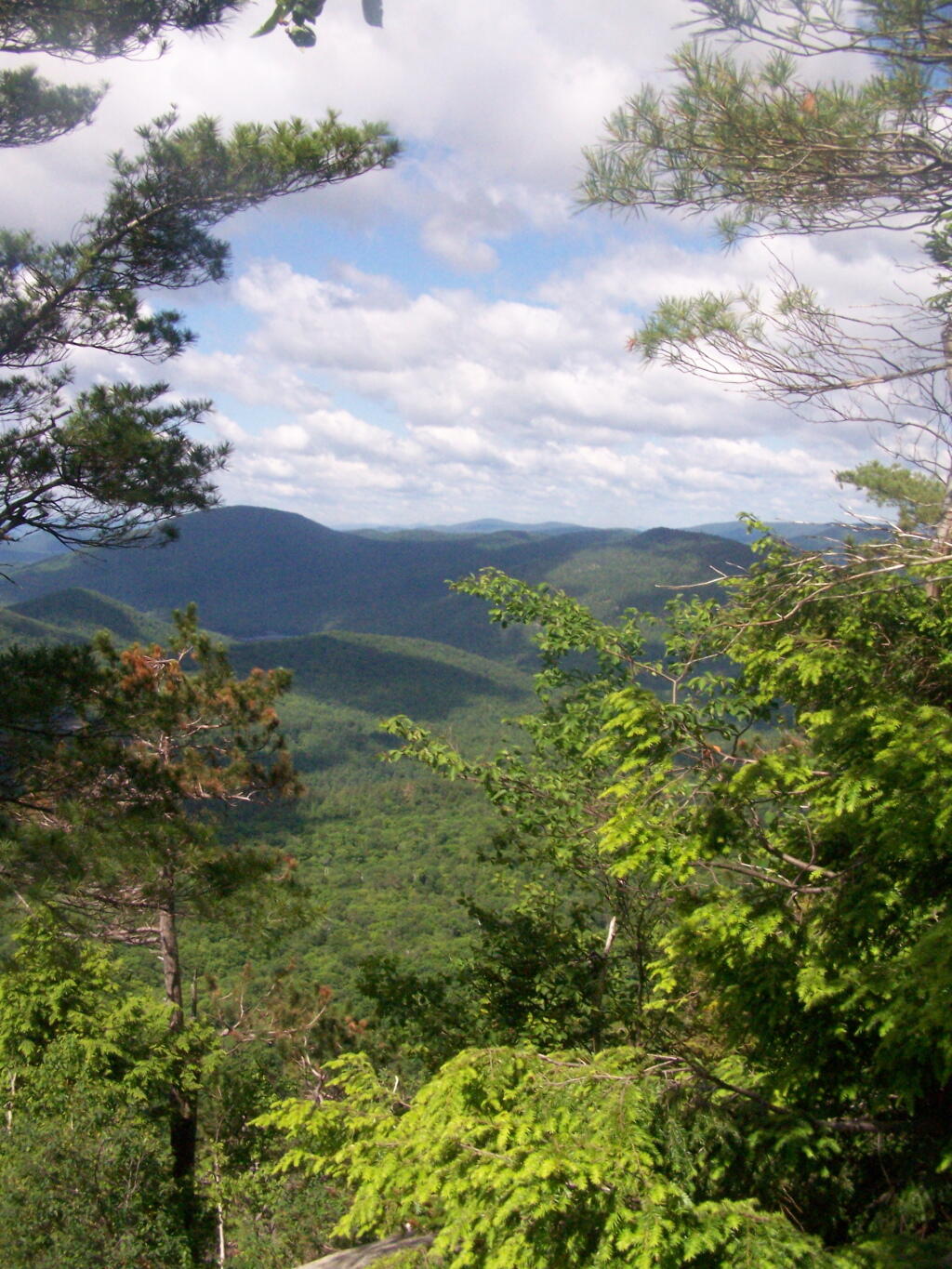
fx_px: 1393
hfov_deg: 37.7
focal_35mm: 38
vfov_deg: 49.0
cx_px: 476
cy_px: 634
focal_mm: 6.3
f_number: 5.6
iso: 400
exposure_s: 1/1600
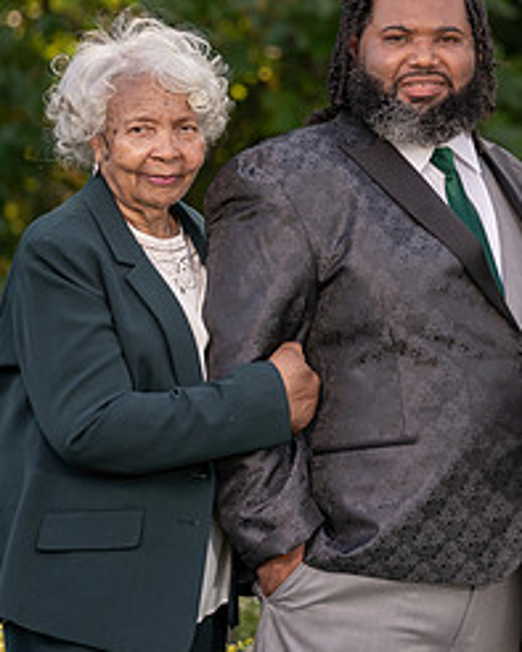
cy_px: 261
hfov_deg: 3.4
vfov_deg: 4.3
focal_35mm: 453
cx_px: 645
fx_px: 8743
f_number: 4.5
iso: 100
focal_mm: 198
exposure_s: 1/200
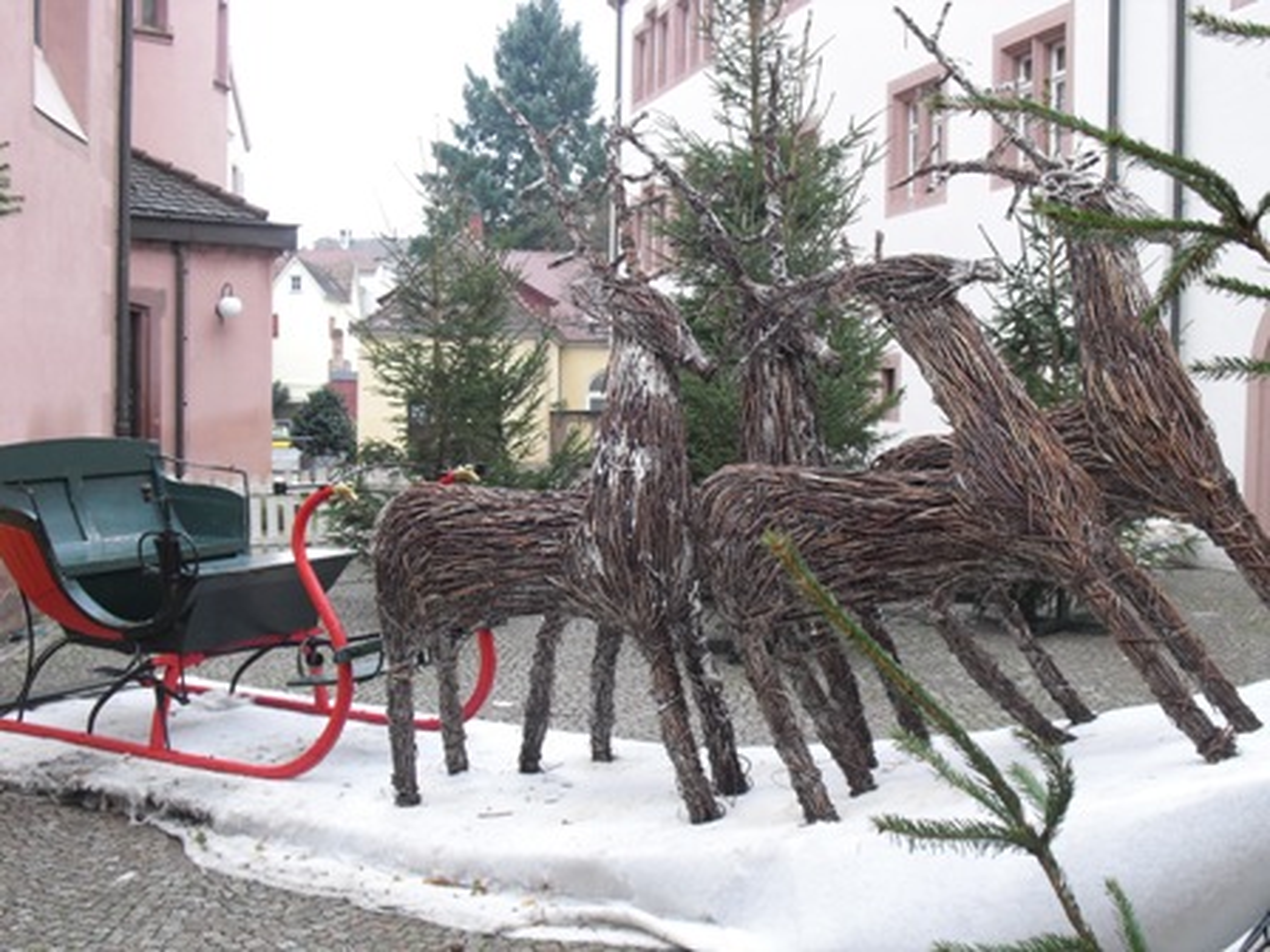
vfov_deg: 32.9
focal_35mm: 44
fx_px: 1614
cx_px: 635
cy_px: 476
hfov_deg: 42.9
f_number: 3.4
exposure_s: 1/100
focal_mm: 7.7
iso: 200
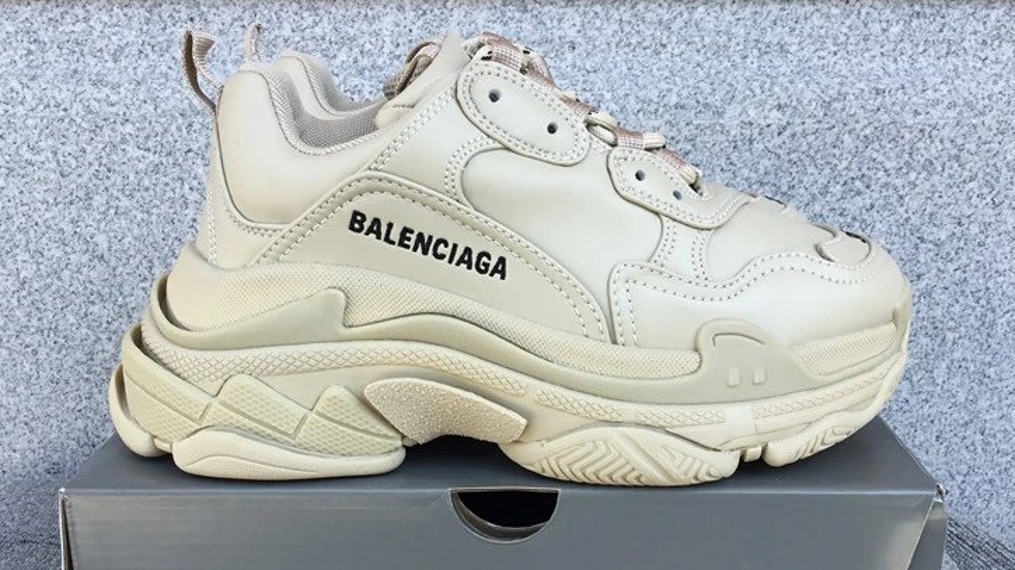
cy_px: 431
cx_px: 496
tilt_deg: -19.8
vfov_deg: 27.9
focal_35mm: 42
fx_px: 1130
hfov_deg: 48.4
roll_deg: +0.5
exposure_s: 1/264
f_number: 2.4
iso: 25
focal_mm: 3.3
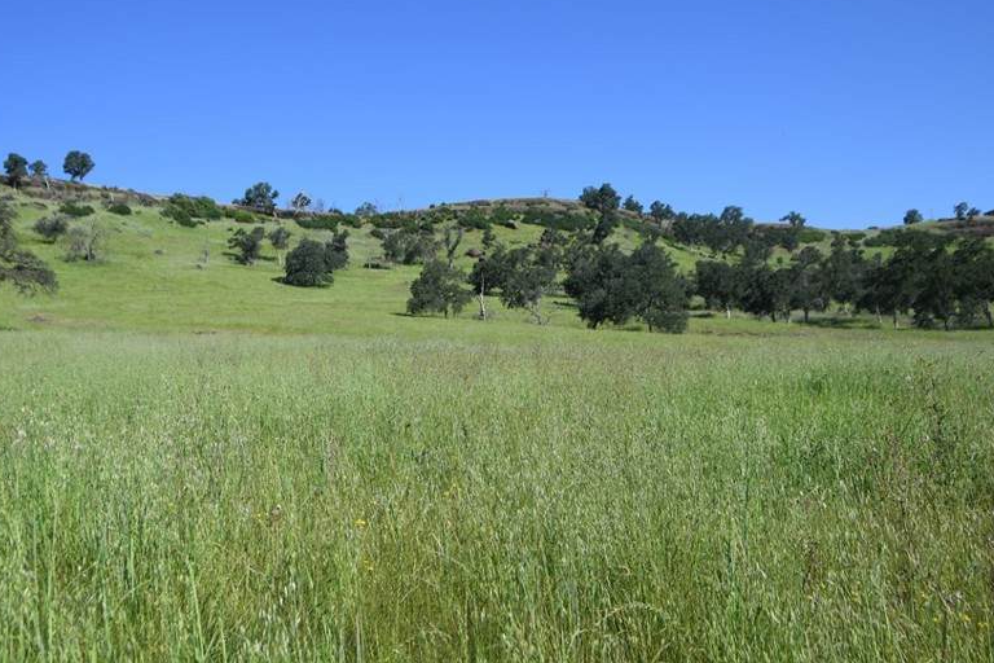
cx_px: 458
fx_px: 994
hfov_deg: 53.1
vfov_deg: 36.8
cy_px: 278
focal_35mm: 36
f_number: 4
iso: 100
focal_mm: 18
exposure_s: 1/1250
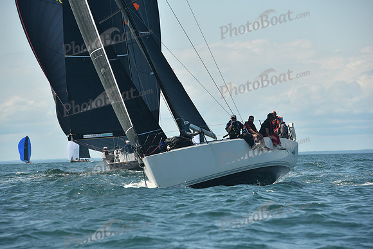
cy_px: 124
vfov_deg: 6.9
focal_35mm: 200
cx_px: 186
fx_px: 2073
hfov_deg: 10.3
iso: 320
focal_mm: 200
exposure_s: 1/640
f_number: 8
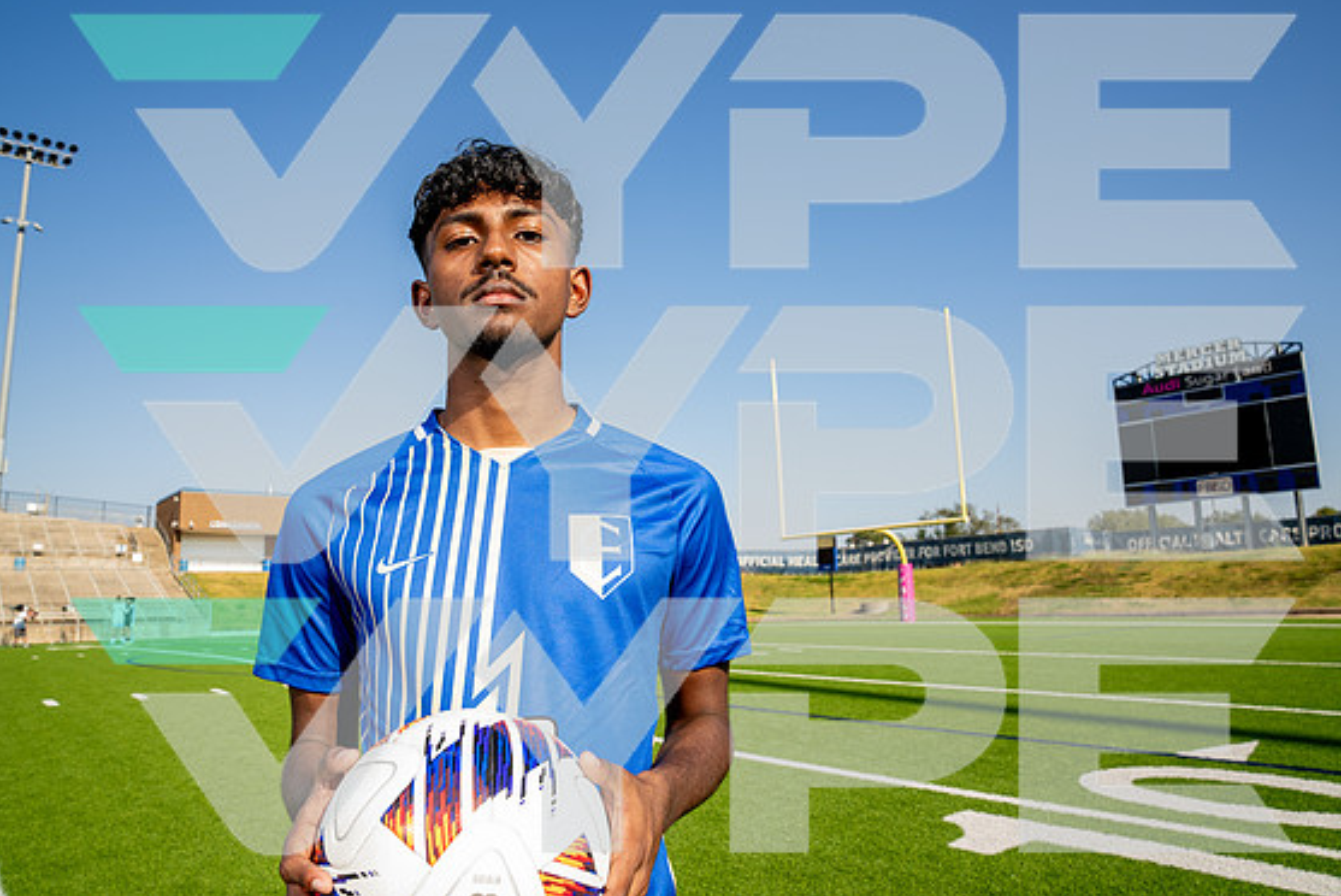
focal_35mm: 25
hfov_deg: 71.5
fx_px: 932
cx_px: 691
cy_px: 435
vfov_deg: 51.3
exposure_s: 1/125
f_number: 7.1
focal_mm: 24
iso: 50
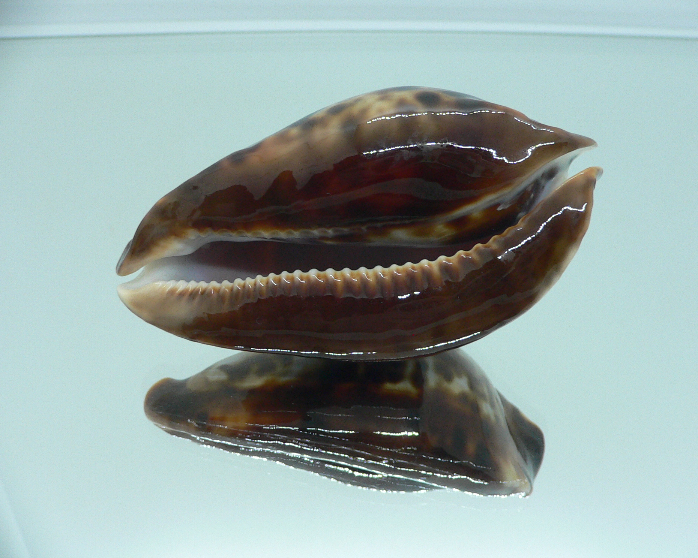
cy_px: 279
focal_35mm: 37
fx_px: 764
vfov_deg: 40.1
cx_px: 371
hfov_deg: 49.1
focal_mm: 4.6
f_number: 2.8
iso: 150
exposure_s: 1/60
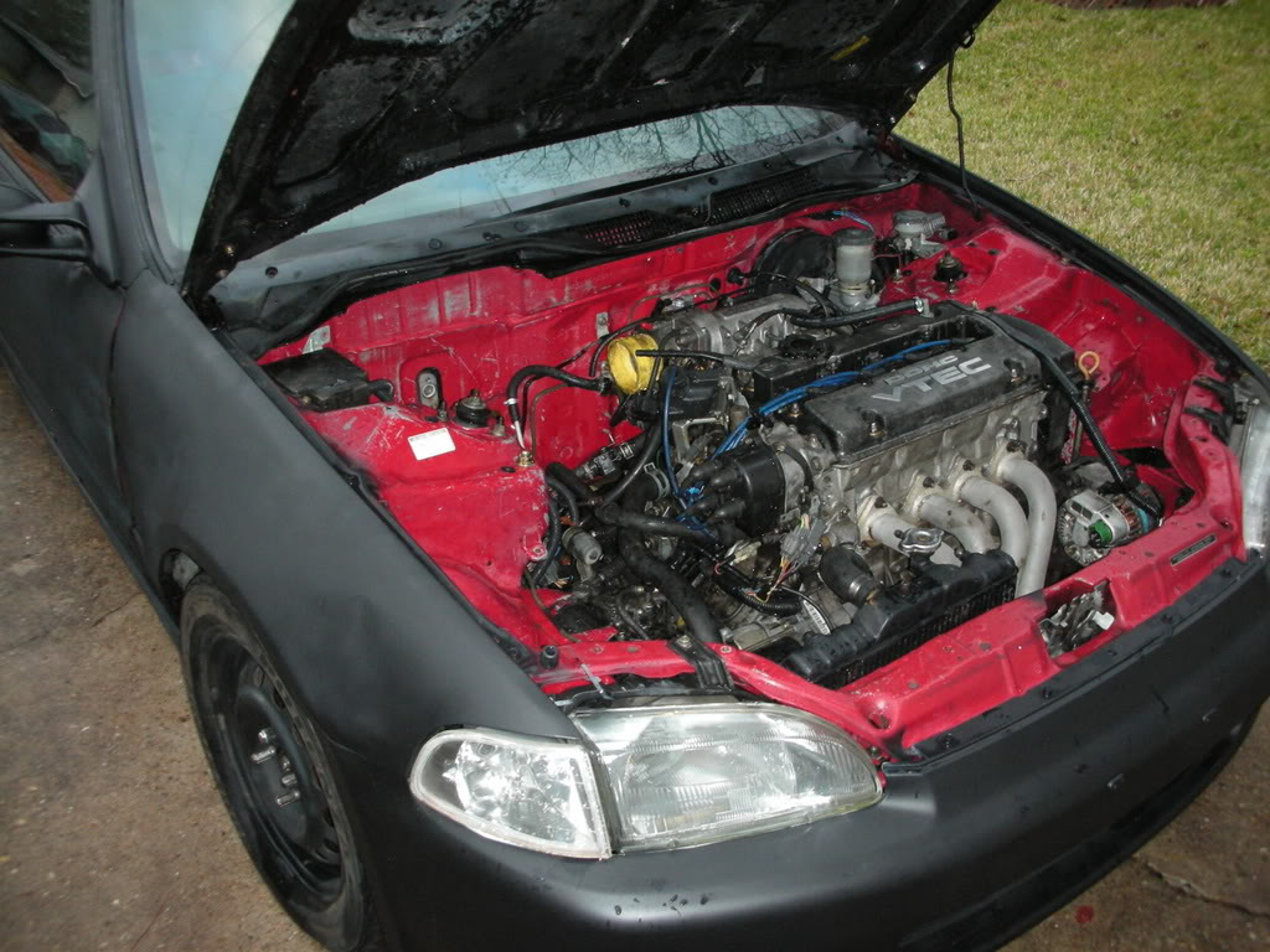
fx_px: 1284
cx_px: 635
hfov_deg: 52.6
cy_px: 476
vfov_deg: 40.7
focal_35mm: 35
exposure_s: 1/60.1
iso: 200
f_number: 3
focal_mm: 5.8
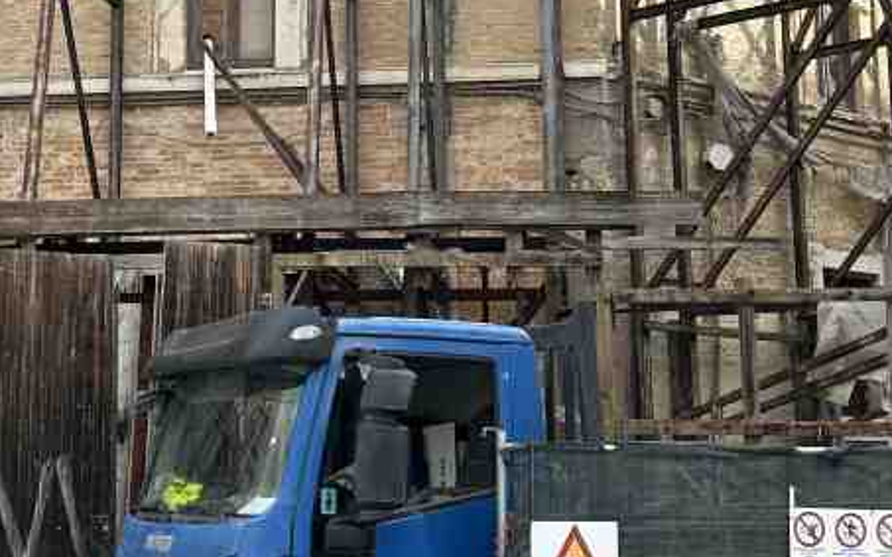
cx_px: 297
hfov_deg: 28.0
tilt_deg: +12.3
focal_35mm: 73
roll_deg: -0.2
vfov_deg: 17.6
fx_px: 1774
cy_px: 77
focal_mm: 5.7
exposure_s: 1/1724
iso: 50
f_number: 1.5
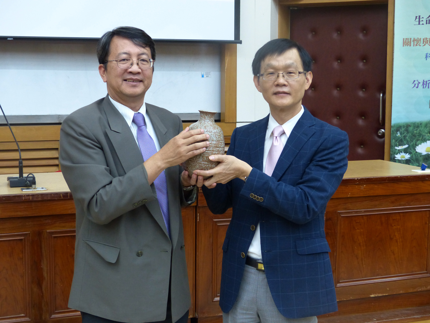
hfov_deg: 34.3
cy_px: 162
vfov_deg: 26.1
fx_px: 696
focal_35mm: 56
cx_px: 215
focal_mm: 10.1
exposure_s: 1/40
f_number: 2.8
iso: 400
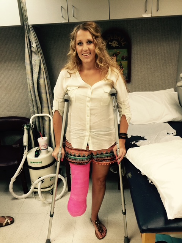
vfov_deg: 61.7
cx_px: 91
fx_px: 203
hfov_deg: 48.2
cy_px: 122
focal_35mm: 29
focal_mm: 4.15
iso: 40
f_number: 2.2
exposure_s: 1/30
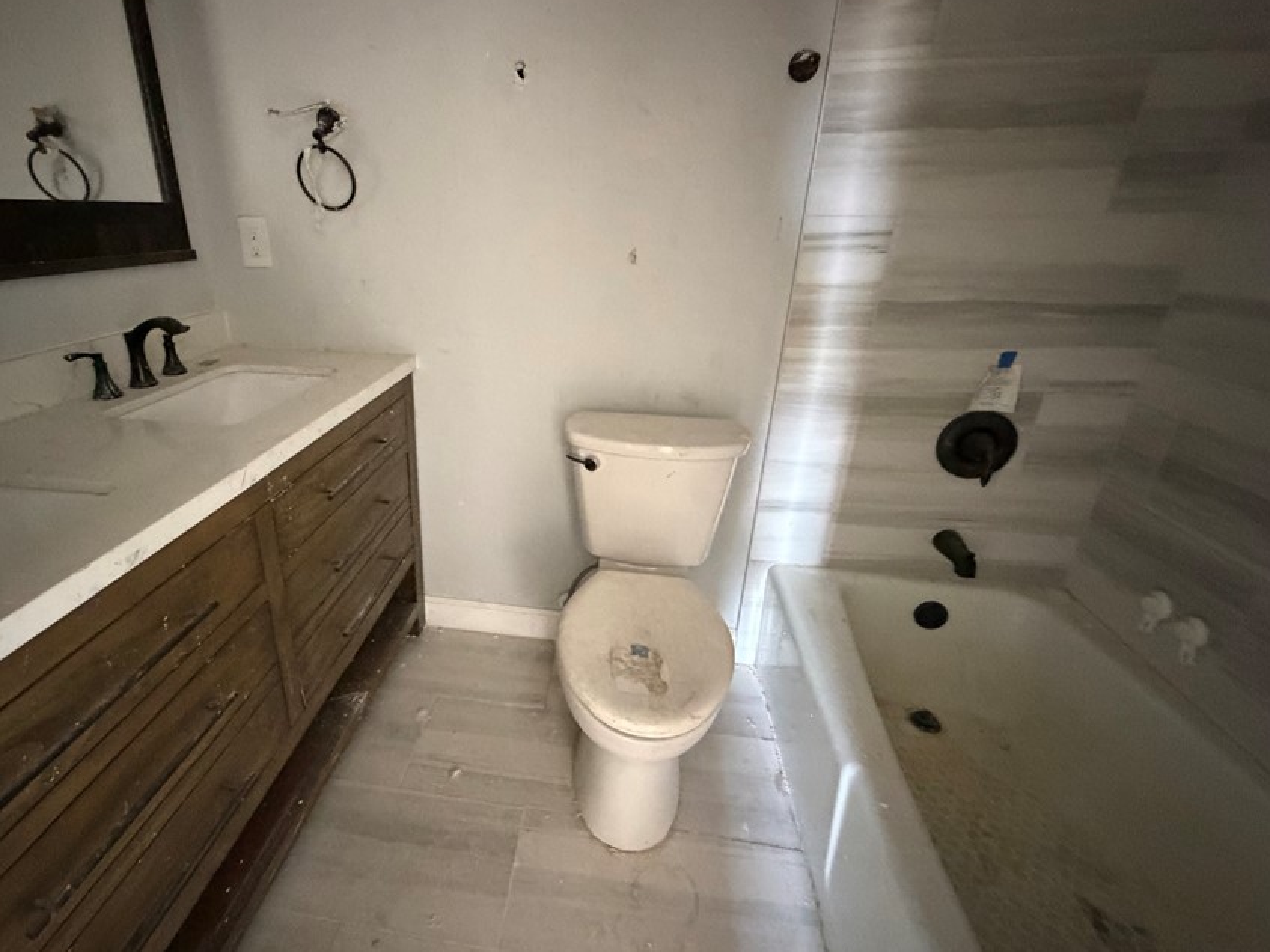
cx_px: 529
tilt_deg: -21.5
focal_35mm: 17
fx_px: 624
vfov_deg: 74.7
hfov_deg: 90.2
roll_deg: +0.3
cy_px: 461
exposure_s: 1/40
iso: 1600
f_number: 2.2
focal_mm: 2.22
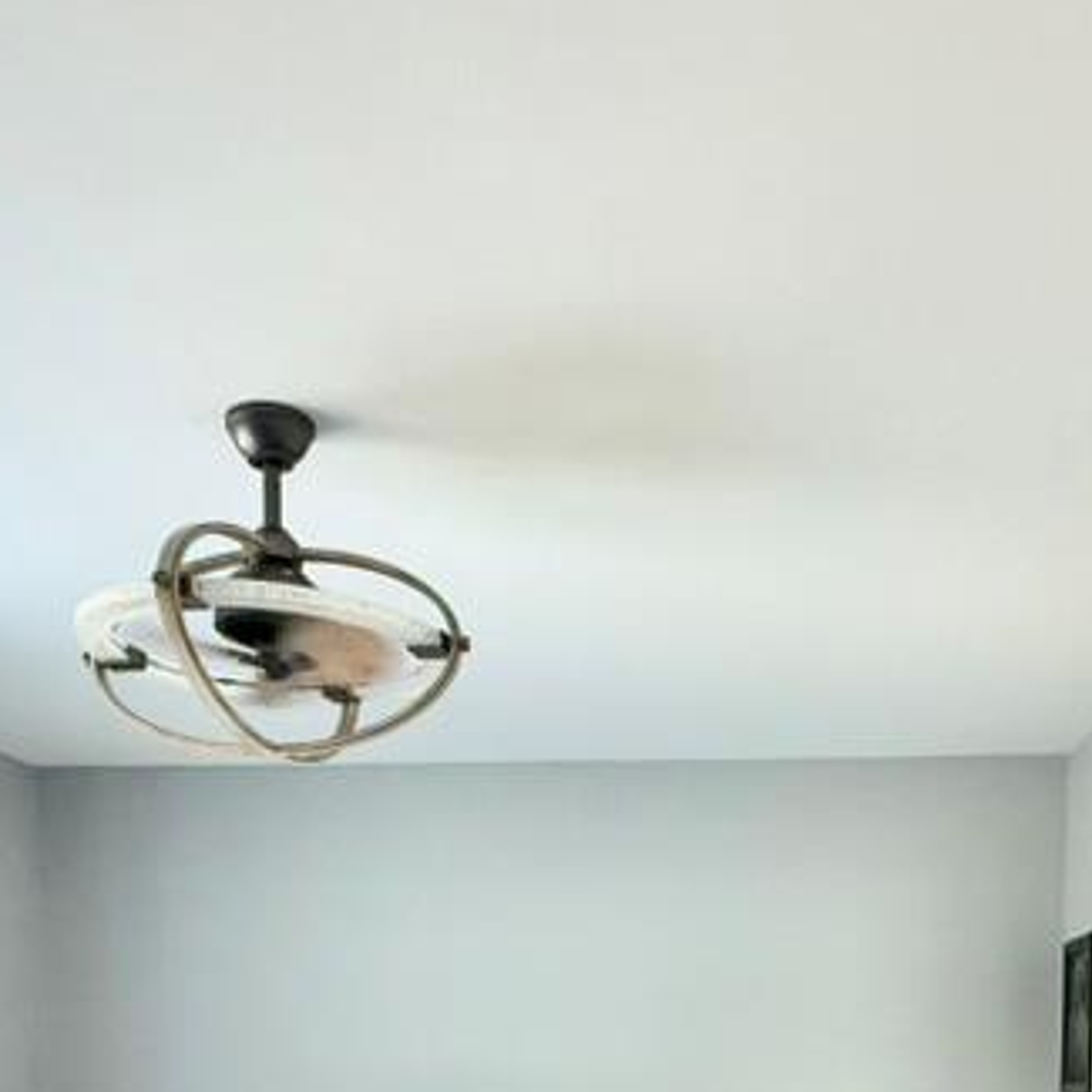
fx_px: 1392
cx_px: 669
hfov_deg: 42.6
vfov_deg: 37.0
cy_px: 1163
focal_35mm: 39
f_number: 2.2
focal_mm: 2.22
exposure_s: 1/99
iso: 320
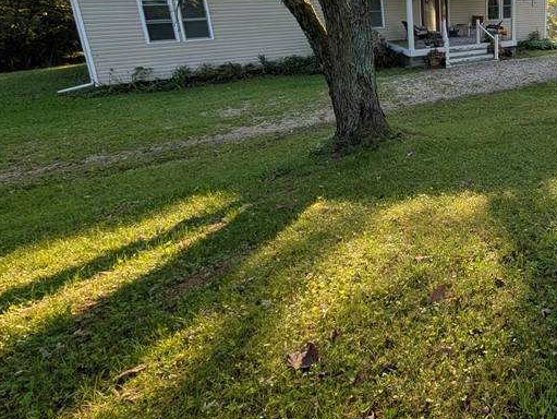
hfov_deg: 57.3
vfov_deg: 53.6
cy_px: 92
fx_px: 386
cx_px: 536
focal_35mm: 24
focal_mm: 2.02
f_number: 1.7
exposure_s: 1/976
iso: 59
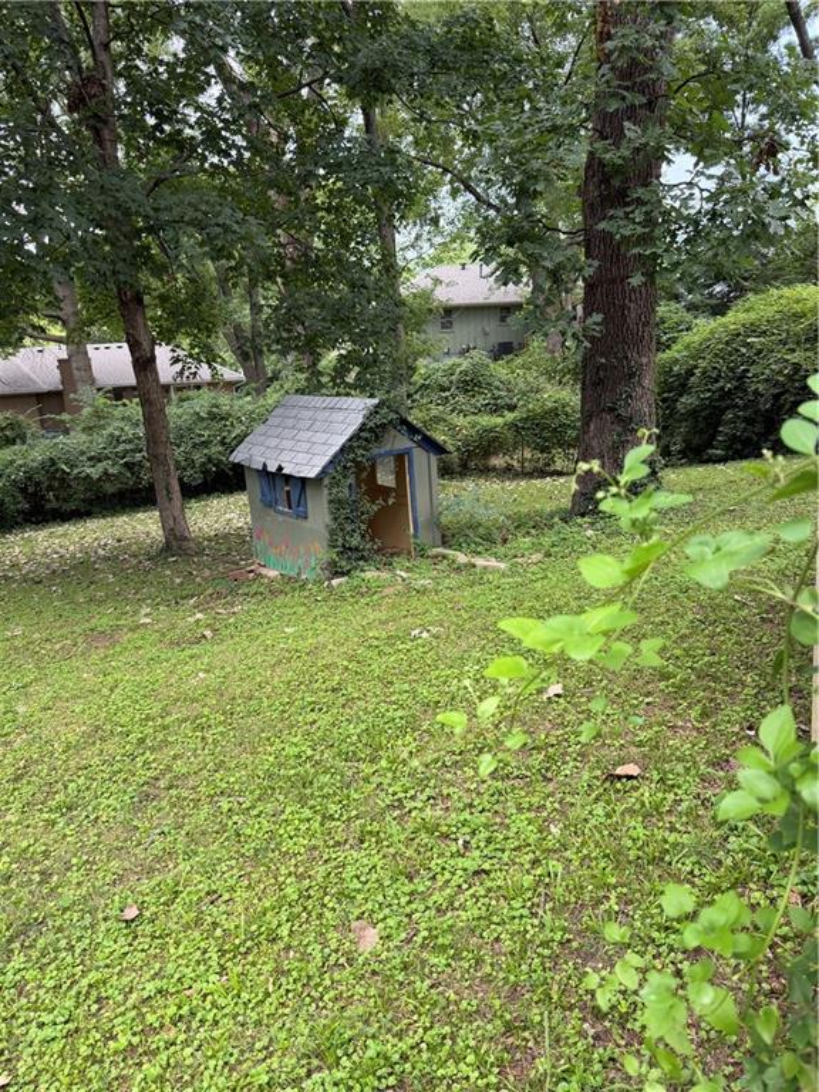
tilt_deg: -12.1
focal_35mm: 24
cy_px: 546
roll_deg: +4.6
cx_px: 410
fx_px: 757
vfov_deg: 71.6
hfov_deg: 56.8
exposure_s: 1/121
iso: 100
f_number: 1.78
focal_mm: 6.76
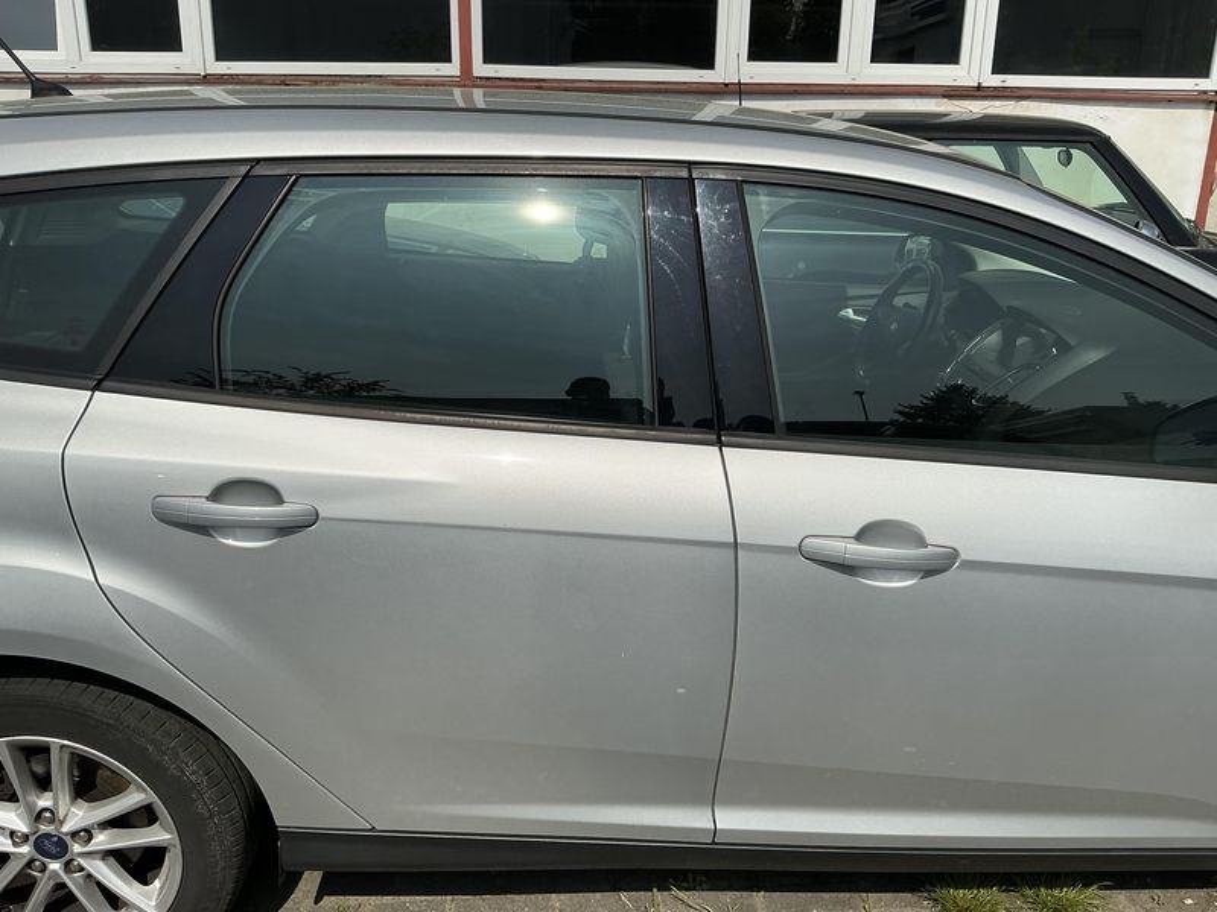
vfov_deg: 49.7
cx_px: 608
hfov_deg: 63.4
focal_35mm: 28
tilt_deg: -15.6
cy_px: 456
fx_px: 984
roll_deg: -3.0
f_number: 1.8
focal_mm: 3
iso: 25
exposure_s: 1/4405
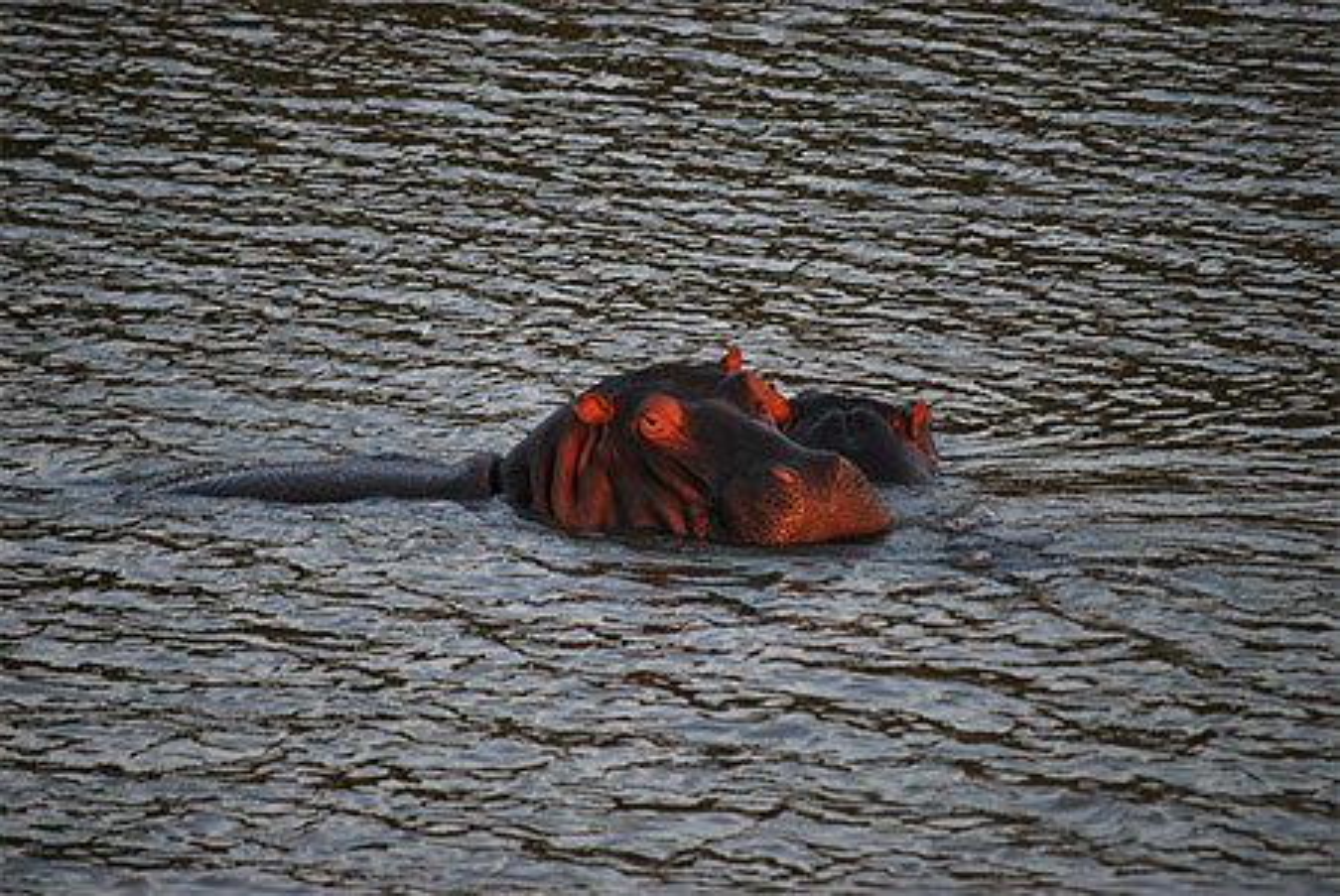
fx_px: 11177
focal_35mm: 300
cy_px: 448
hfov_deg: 6.9
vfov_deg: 4.6
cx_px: 670
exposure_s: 1/250
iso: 400
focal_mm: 200
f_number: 5.6
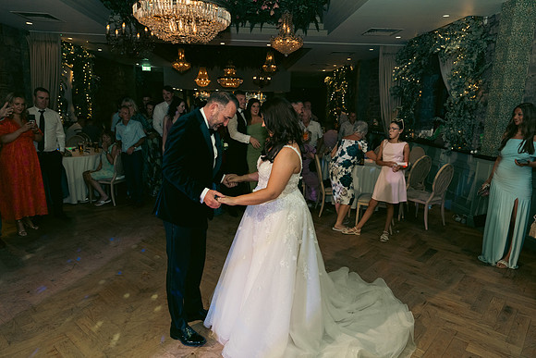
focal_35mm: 24
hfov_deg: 73.7
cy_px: 179
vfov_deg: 53.2
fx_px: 357
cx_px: 268
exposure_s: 1/160
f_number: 3.5
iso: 2500
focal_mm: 24
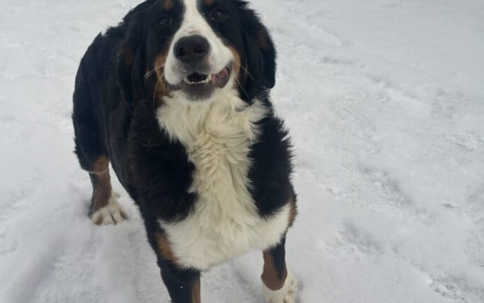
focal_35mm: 60
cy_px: 101
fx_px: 792
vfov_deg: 21.6
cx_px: 226
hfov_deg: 34.0
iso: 100
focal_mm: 6.86
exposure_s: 1/9804
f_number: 1.78
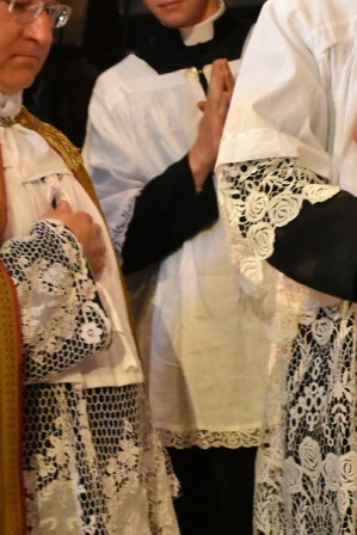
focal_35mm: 123
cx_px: 325
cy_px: 148
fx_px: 1828
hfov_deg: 11.1
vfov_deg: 16.6
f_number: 5
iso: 6400
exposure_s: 1/100
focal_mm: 34
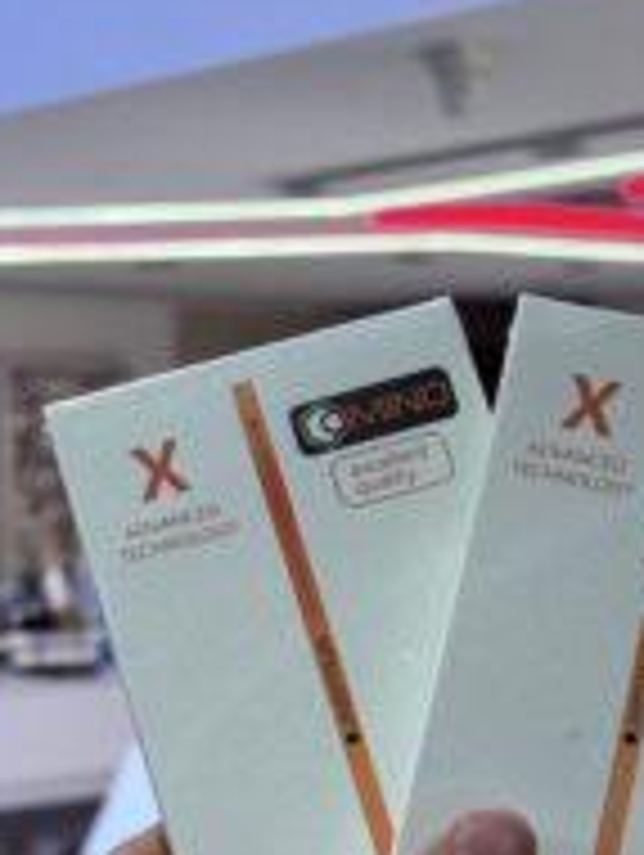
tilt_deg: -3.9
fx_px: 2500
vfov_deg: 19.2
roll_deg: +1.1
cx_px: 410
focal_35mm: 101
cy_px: 702
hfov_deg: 14.7
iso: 50
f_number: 1.78
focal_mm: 6.76
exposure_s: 1/141
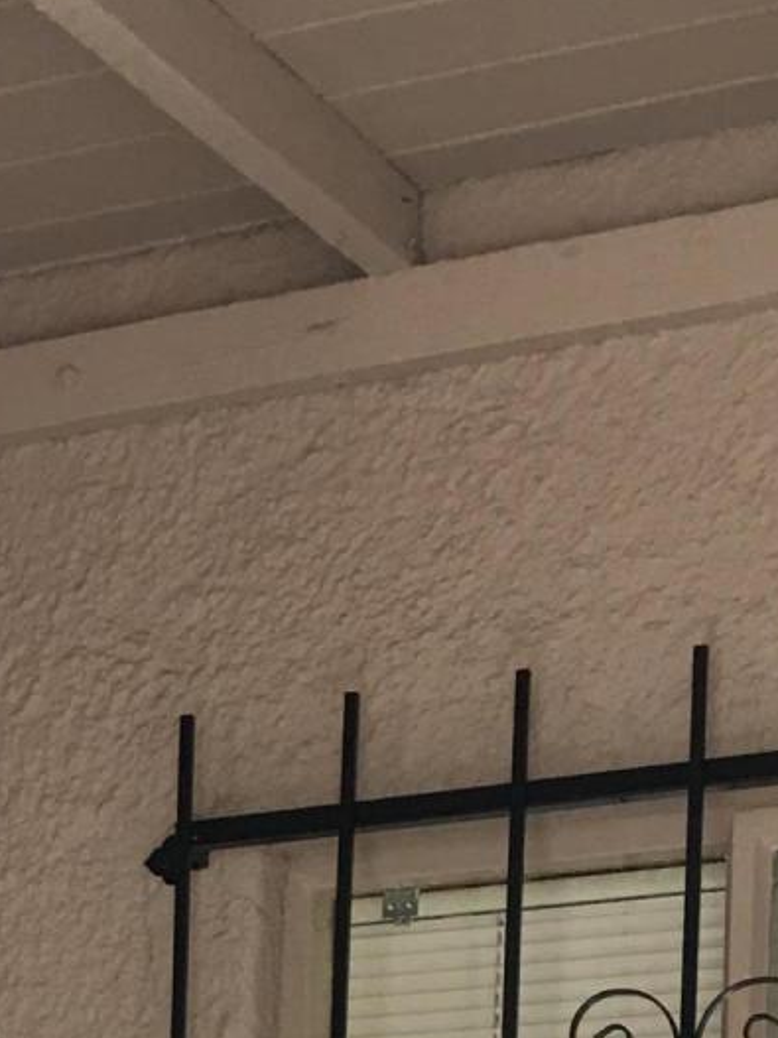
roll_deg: -1.0
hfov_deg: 13.0
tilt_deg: +0.5
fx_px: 3298
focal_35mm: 110
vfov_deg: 15.8
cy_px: 1735
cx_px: -217
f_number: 2.2
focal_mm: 4.15
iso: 25
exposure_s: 1/15
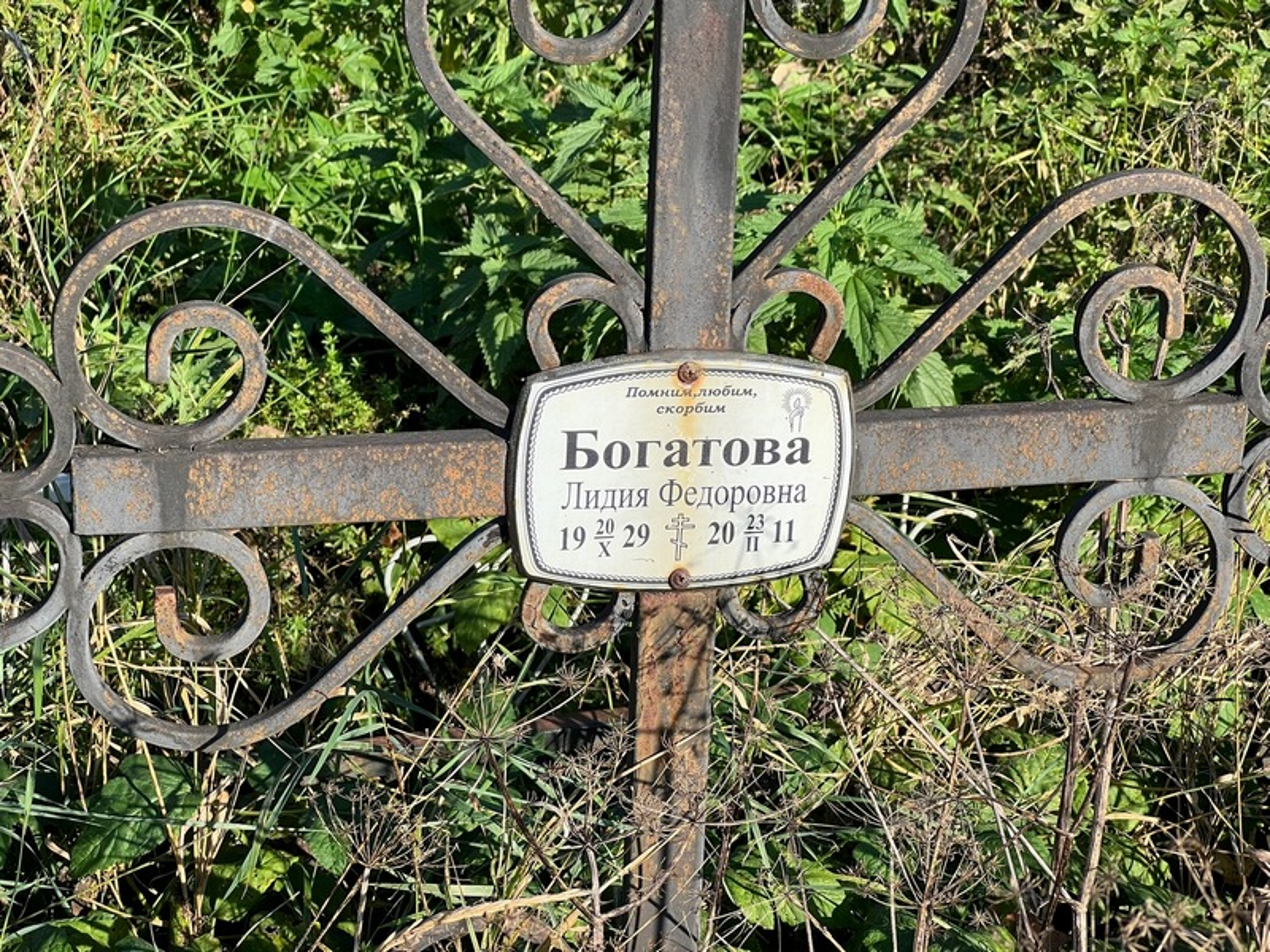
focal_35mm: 77
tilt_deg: -21.7
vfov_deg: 19.1
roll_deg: -1.7
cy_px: 476
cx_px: 635
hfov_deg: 25.3
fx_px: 2825
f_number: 2.8
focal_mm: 9
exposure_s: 1/276
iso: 32
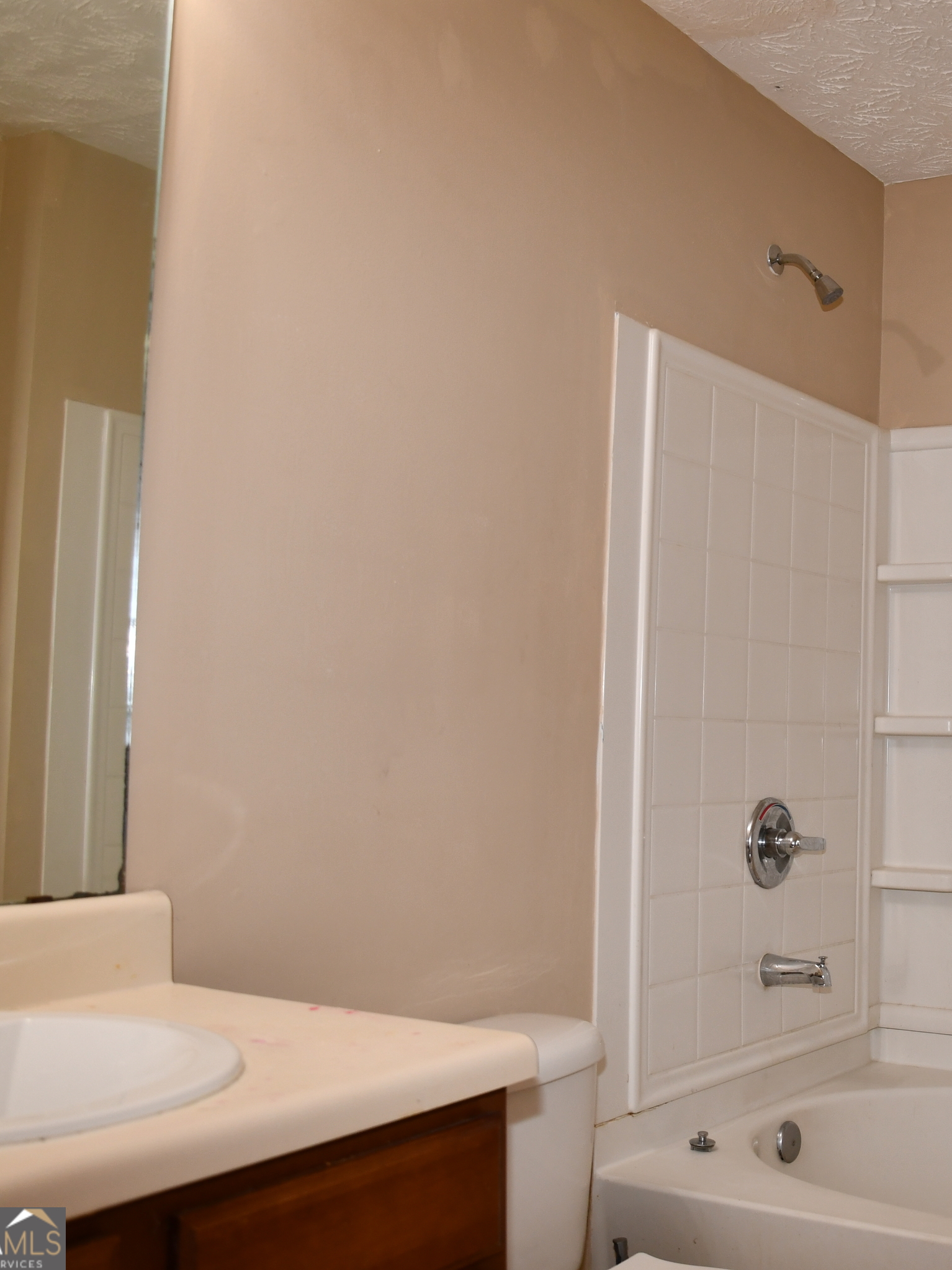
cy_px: 635
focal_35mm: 39
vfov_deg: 47.9
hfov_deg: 35.0
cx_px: 829
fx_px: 1430
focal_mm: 18
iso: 400
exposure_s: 1/60
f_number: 4
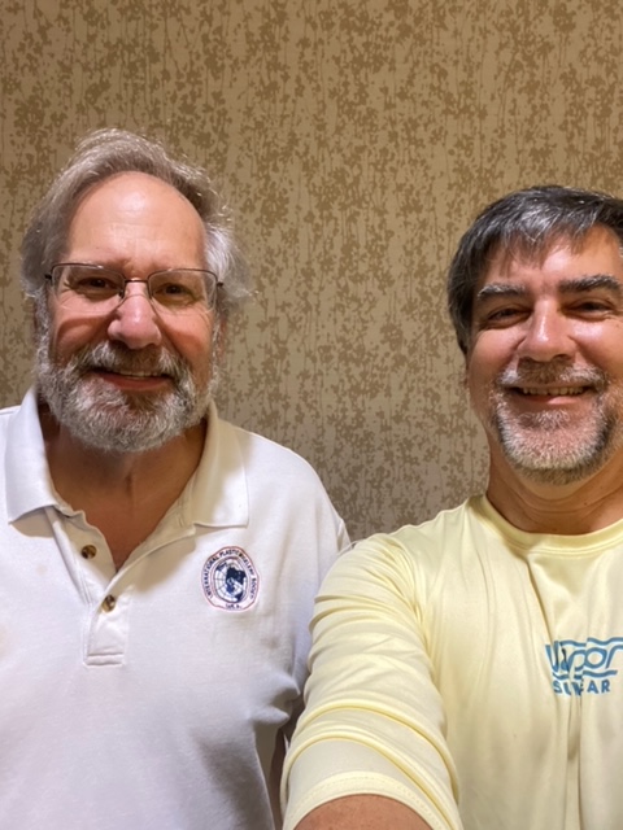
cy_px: 415
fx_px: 720
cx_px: 312
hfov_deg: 46.8
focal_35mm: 30
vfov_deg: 60.0
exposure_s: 1/30
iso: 500
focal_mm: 2.71
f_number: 2.2
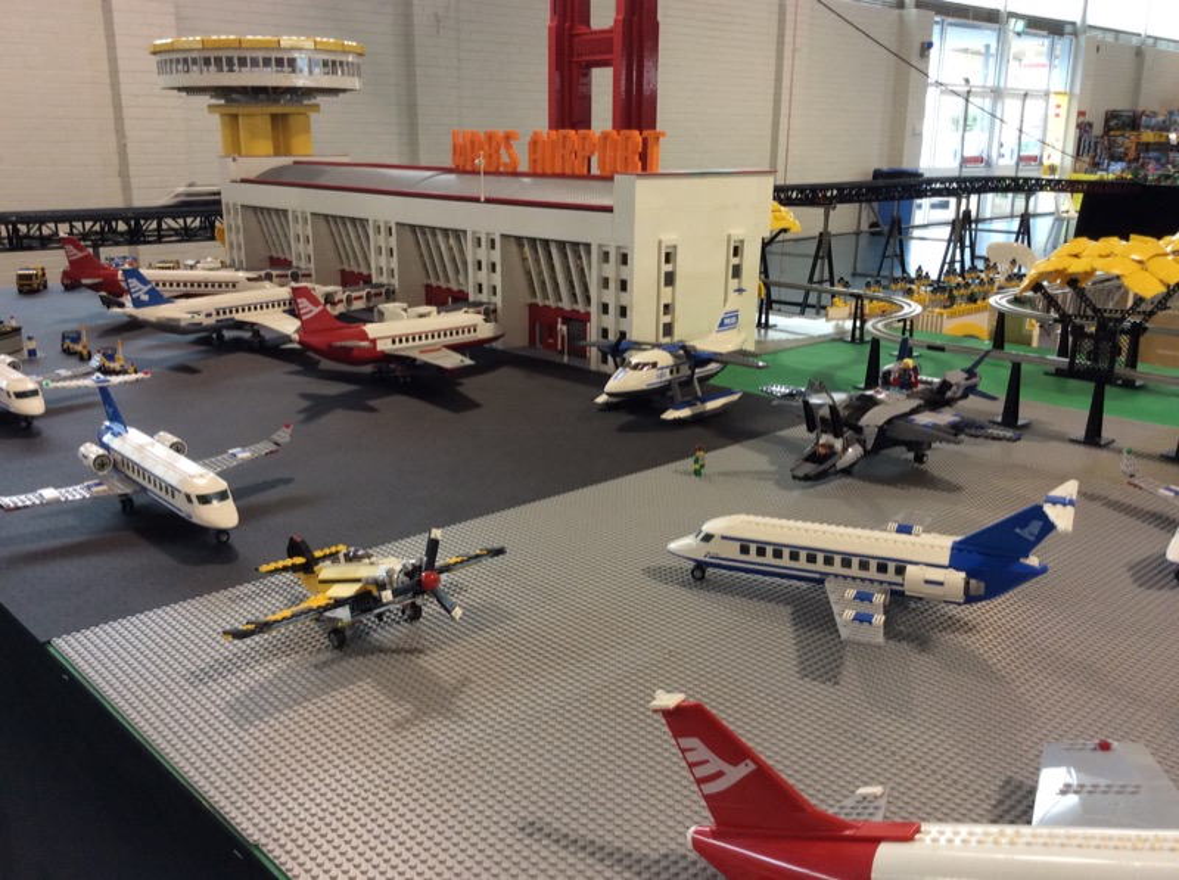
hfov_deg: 56.9
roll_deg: +0.3
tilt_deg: -17.2
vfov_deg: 44.0
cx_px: 590
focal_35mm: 32
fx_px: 1088
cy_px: 440
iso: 80
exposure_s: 1/25
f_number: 2.4
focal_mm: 3.3
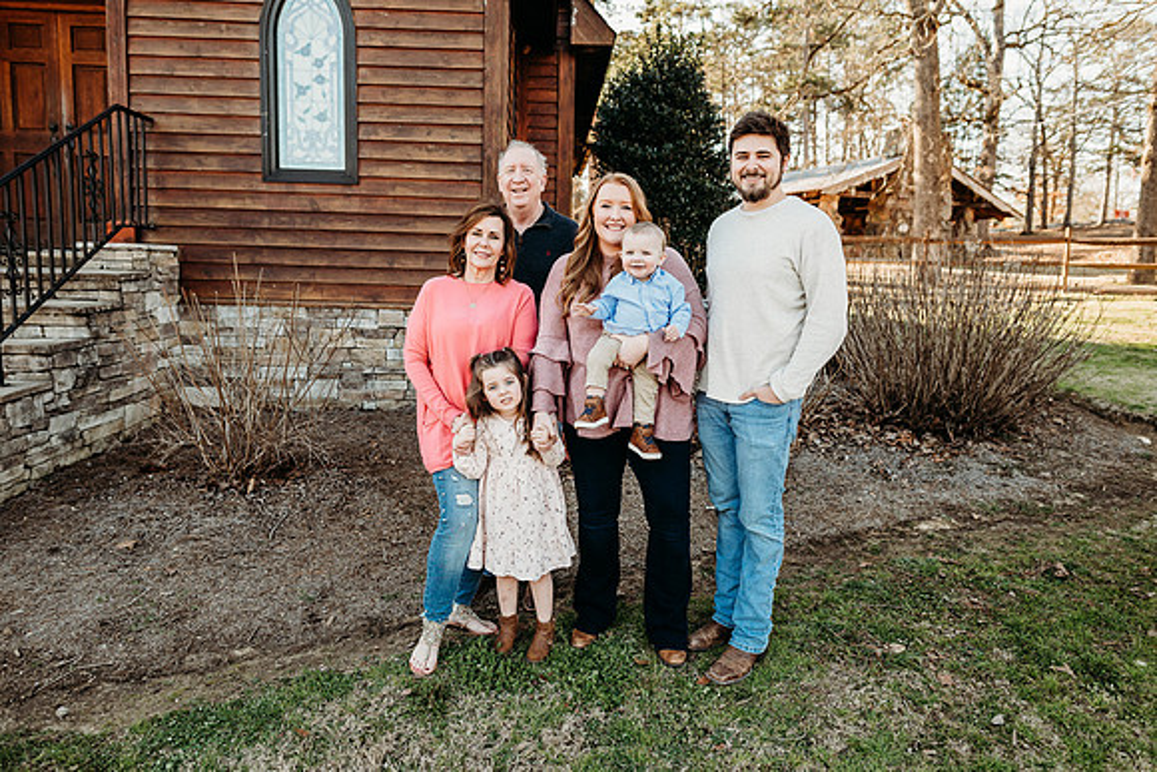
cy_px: 386
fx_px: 771
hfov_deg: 73.7
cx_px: 578
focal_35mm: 24
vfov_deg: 53.2
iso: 250
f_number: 2.8
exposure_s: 1/320
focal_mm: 24
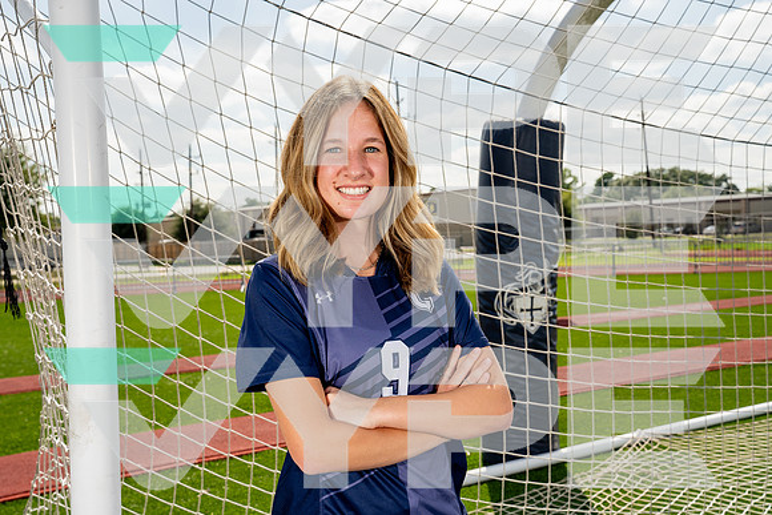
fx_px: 965
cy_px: 258
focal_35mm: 45
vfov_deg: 29.9
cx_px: 386
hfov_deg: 43.6
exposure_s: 1/250
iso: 100
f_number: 8
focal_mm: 45
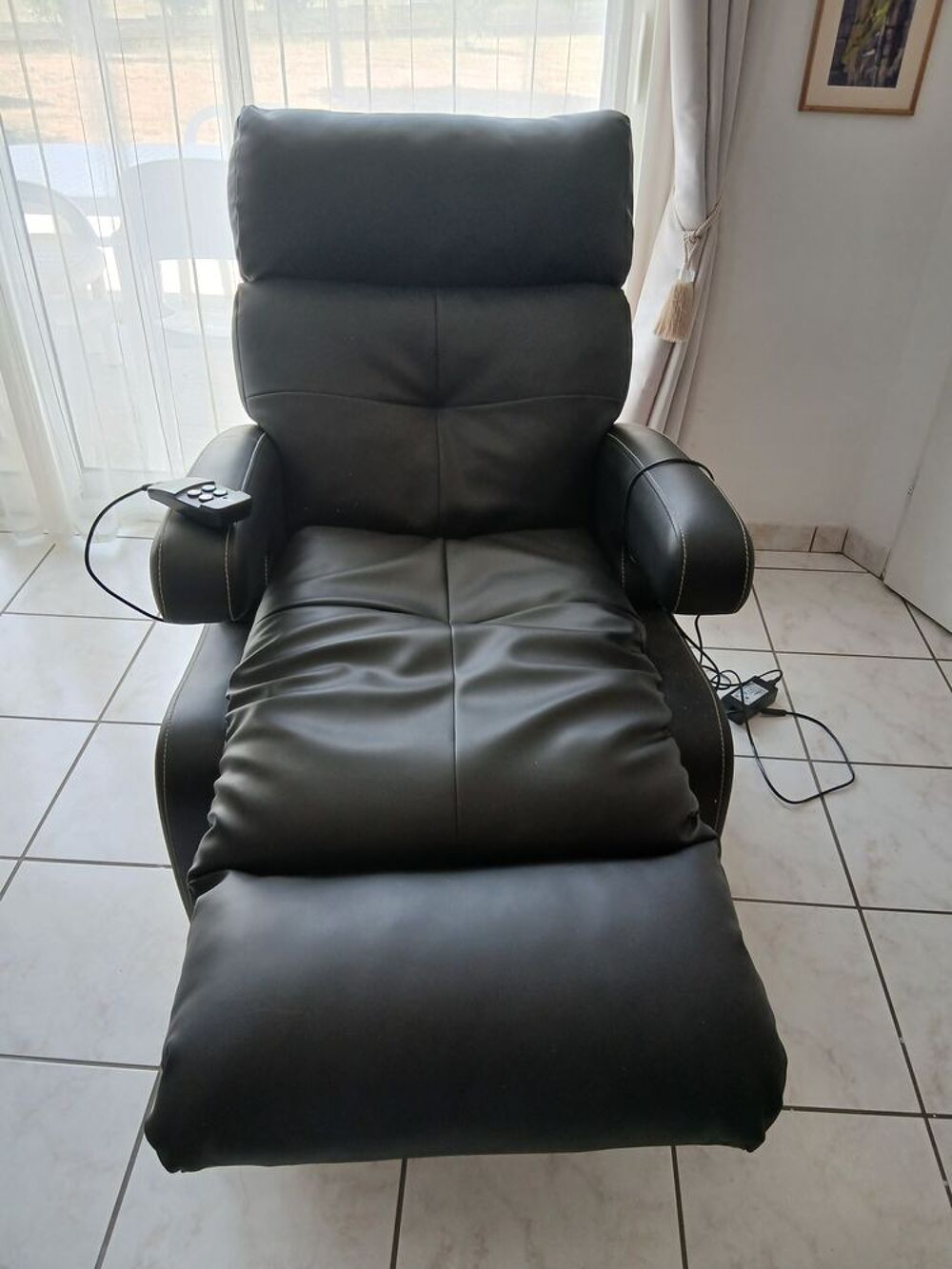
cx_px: 476
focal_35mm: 26
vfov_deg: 67.3
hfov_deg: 53.1
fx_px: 953
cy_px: 634
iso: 125
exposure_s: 1/50
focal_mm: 3.98
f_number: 1.8
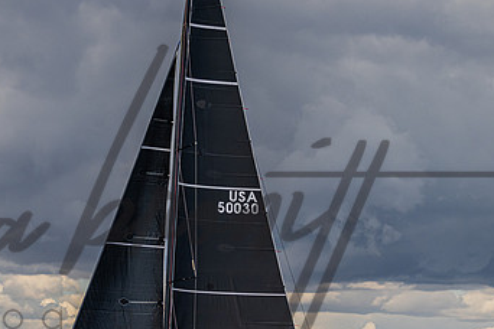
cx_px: 182
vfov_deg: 6.4
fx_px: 2923
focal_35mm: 213
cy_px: 192
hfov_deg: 9.7
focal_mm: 100
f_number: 5.6
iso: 400
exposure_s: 1/3200
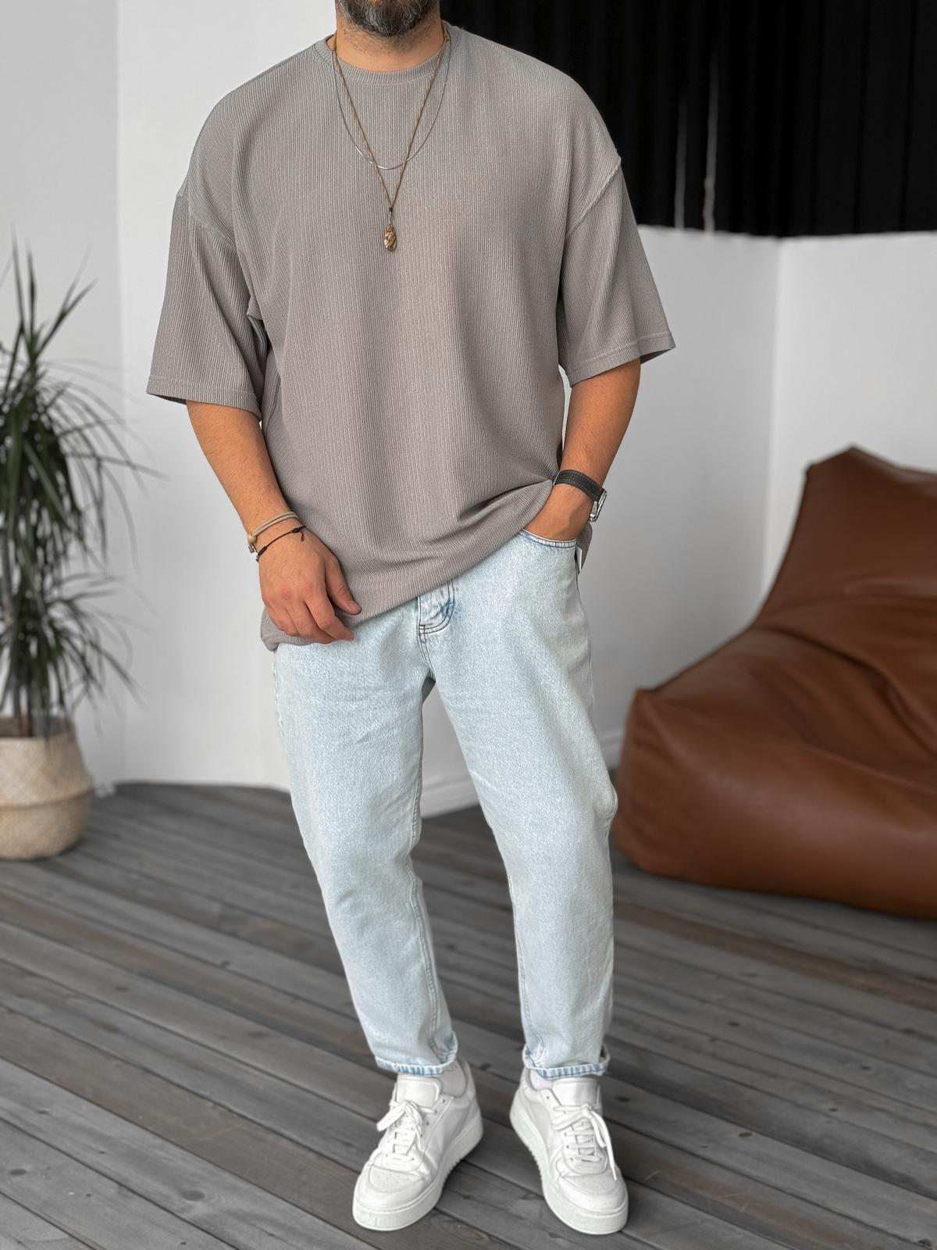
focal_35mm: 48
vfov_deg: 39.7
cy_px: 625
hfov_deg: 30.3
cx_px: 468
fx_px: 1732
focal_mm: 6.76
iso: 50
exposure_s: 1/120
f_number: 1.8
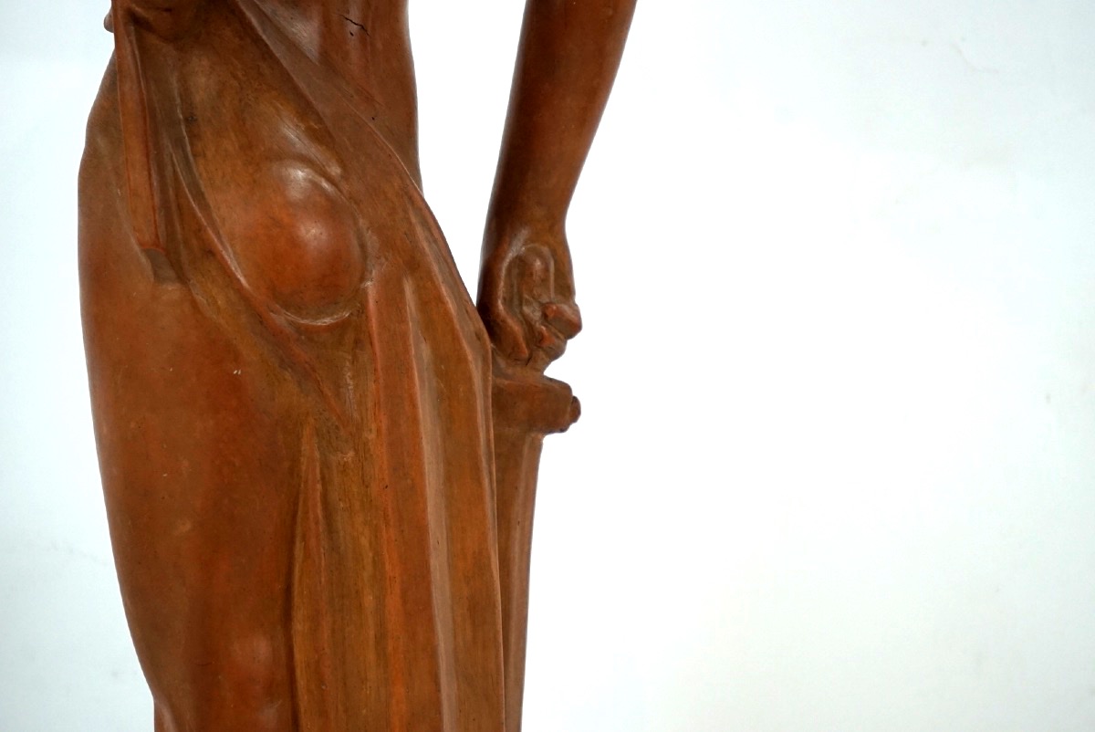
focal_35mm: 285
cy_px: 366
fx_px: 8675
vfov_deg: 4.8
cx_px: 548
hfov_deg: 7.2
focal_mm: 190
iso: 800
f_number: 6.3
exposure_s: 1/320
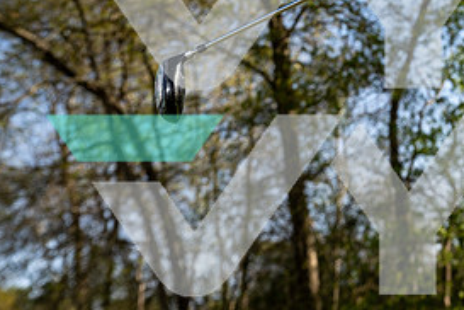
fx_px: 1340
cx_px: 484
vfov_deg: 13.0
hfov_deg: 19.0
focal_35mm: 104
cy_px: -1
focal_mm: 49
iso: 100
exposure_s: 1/250
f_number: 5.6
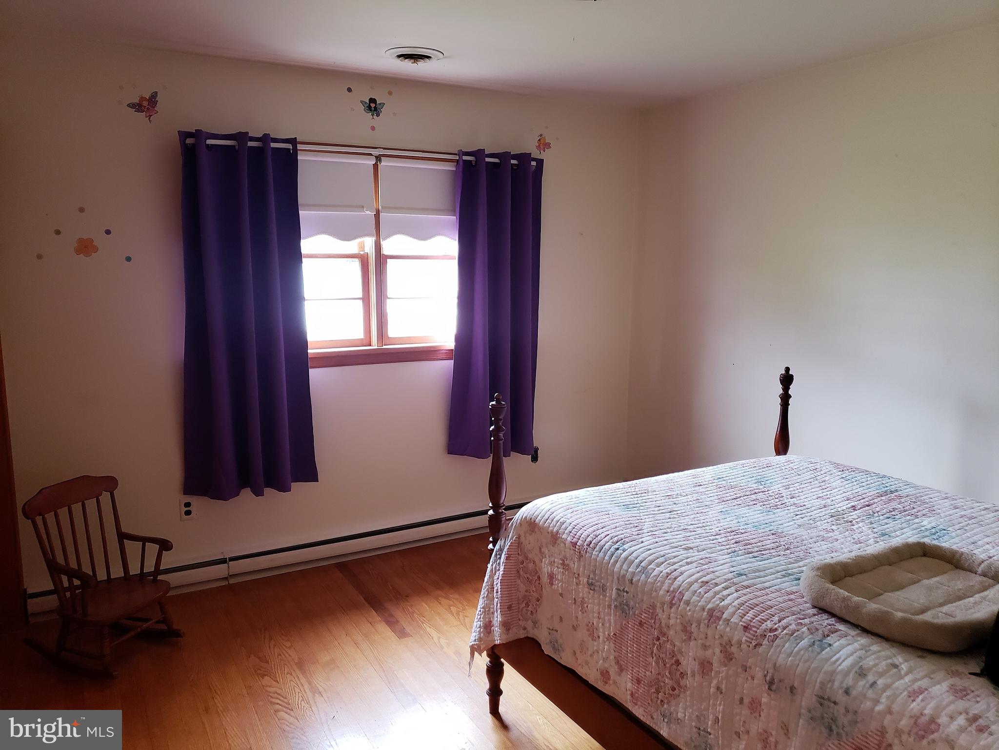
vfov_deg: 53.1
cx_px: 500
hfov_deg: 67.3
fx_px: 750
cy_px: 375
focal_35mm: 26
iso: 320
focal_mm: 4.3
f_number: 1.5
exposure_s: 1/60
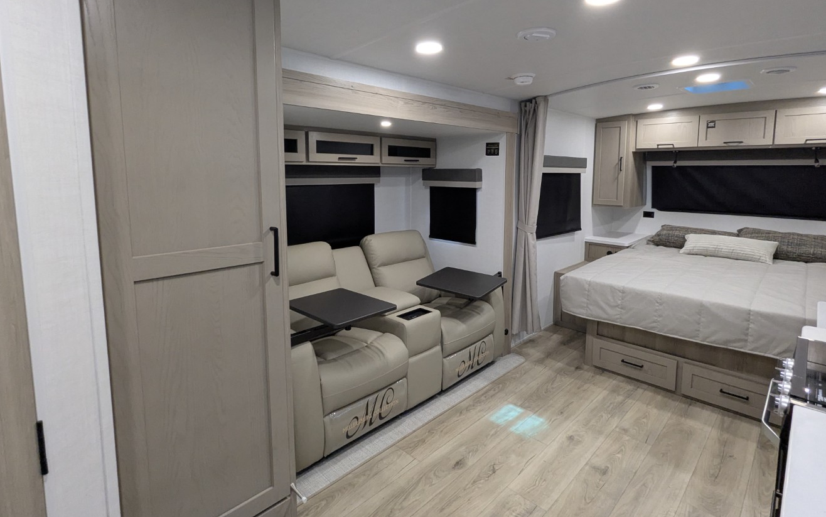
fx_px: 405
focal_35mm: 18
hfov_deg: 91.0
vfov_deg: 64.6
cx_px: 437
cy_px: 215
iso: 302
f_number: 2.2
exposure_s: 1/104
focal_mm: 2.35
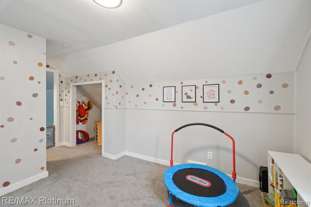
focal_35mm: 15
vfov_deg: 77.3
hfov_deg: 100.4
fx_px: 130
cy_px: 104
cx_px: 156
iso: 400
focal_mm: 10
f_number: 8
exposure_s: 1/6
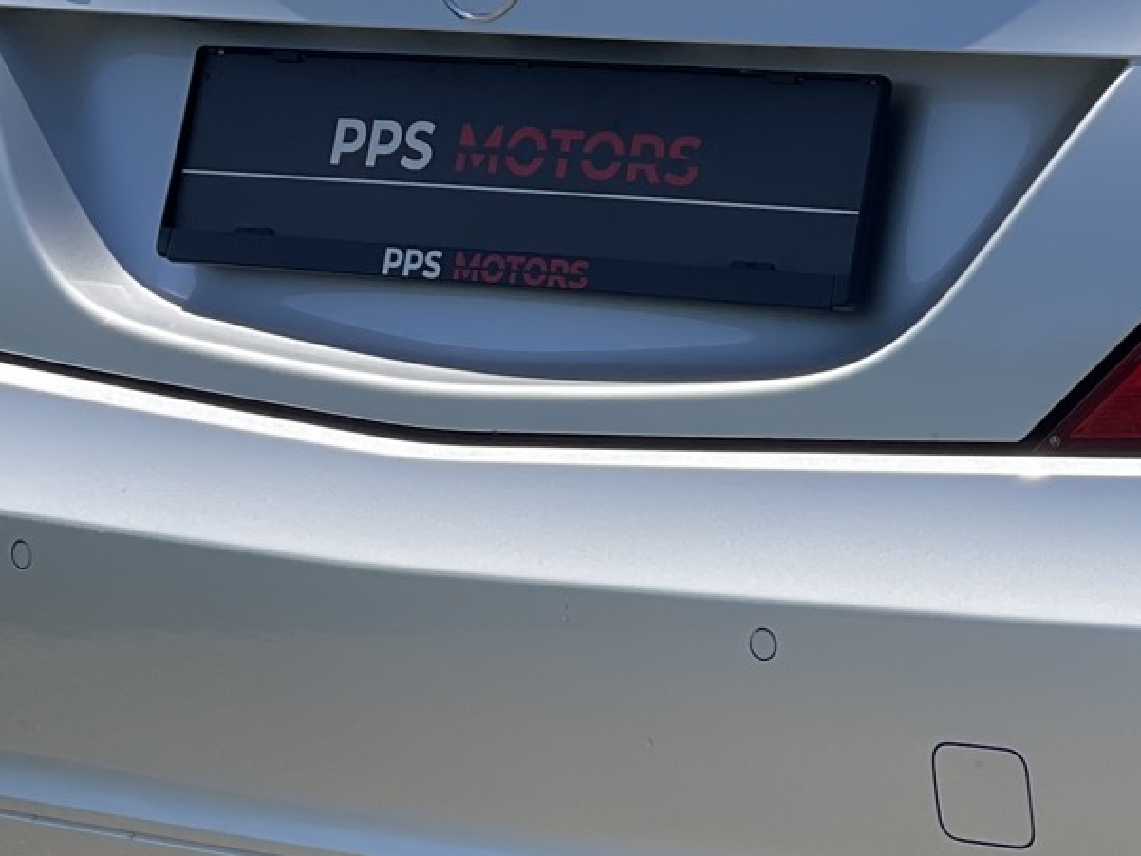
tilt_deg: -4.8
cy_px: 333
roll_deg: -1.3
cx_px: 1279
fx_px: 5407
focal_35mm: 164
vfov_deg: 9.1
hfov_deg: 11.8
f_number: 2
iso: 25
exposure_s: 1/1916
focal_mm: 6
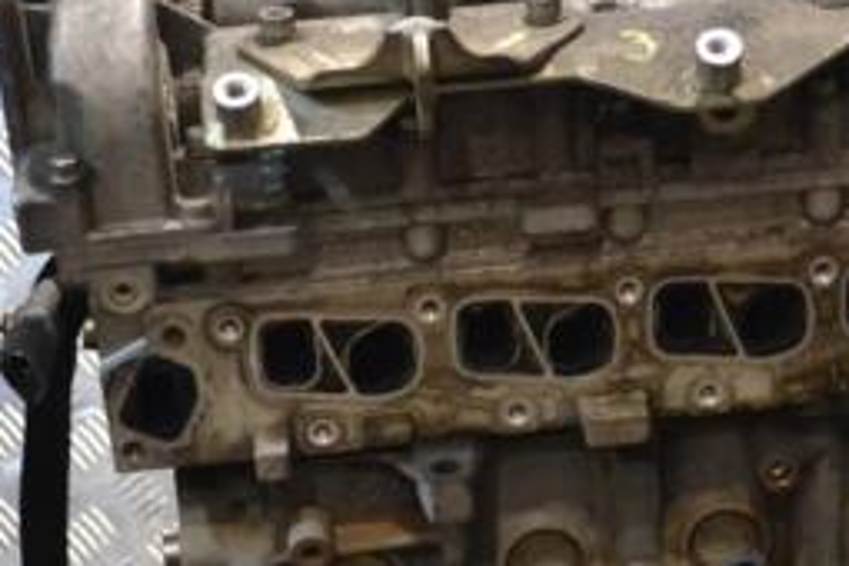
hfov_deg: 19.8
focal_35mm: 102
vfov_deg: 13.3
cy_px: 496
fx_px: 2409
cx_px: 656
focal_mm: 29
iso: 3200
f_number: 5
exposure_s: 1/100
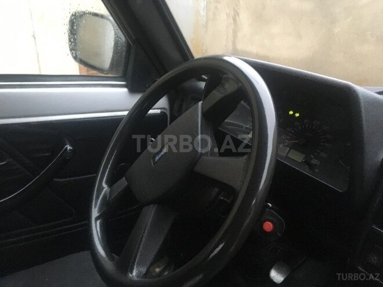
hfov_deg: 61.7
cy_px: 144
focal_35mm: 29
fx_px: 321
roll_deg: -0.6
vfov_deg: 48.2
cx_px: 192
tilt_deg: -24.1
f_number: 2.2
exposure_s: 1/17
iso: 250
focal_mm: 4.15
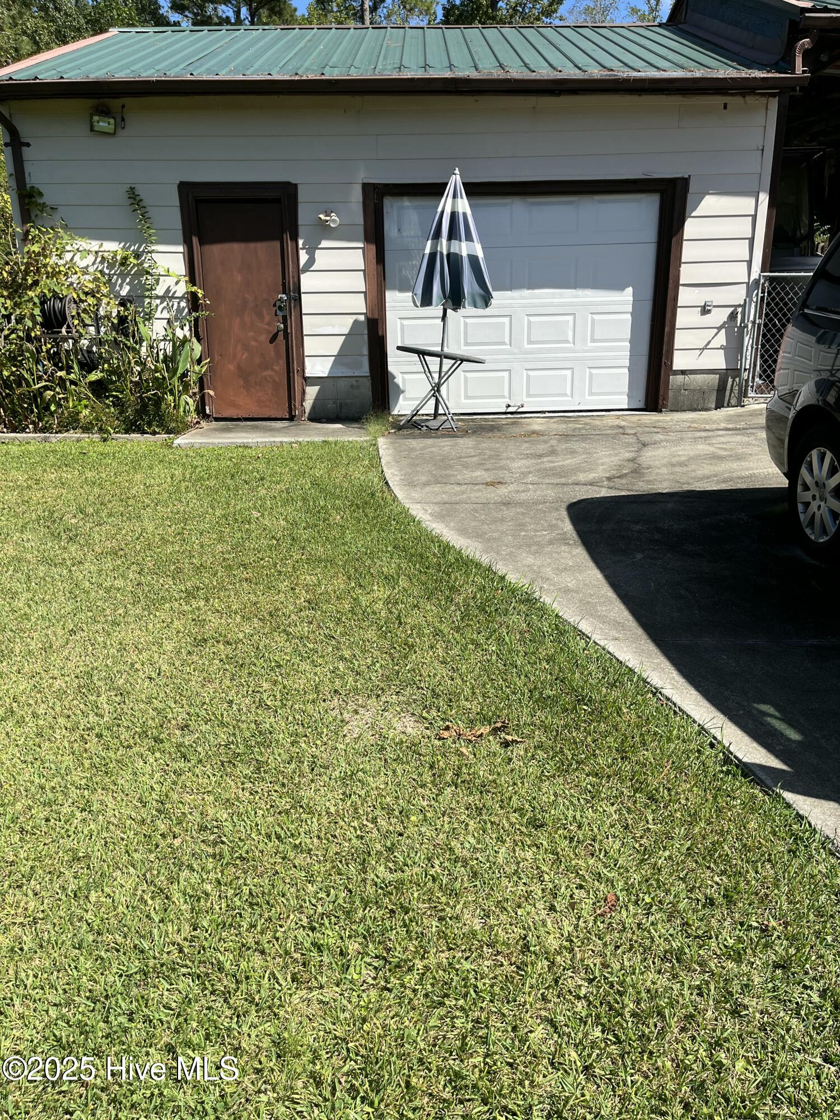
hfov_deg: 53.1
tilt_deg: -19.5
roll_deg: +1.8
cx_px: 420
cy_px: 560
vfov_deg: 67.3
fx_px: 841
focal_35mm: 26
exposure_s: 1/2825
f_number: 1.6
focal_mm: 5.1
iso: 50
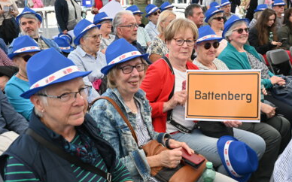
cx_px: 149
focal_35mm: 41
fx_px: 326
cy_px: 98
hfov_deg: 48.2
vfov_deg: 31.2
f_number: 9
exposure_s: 1/250
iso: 320
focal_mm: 26
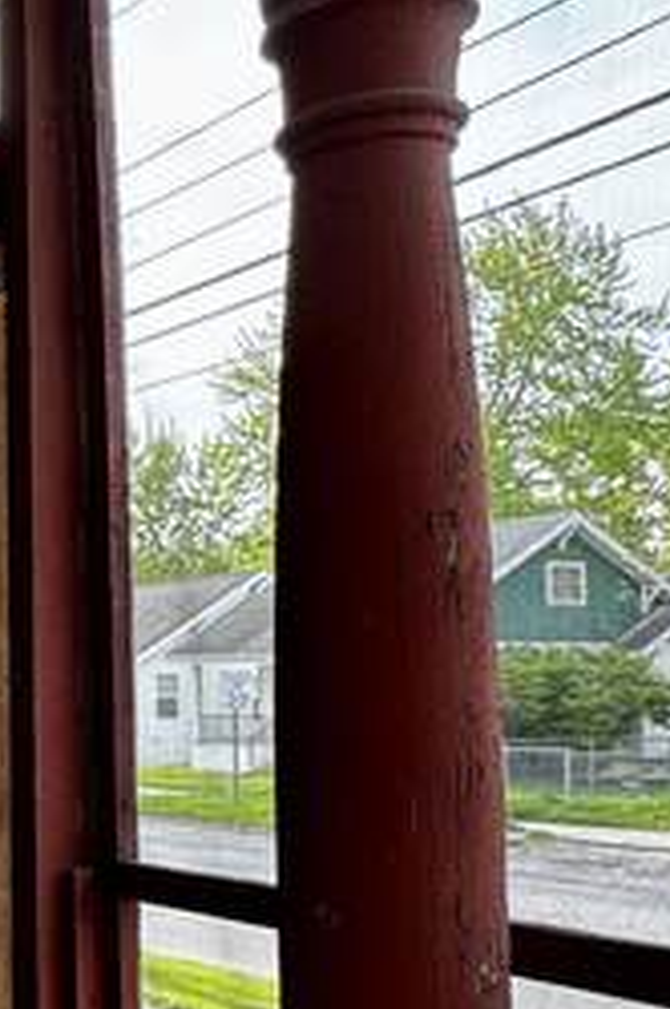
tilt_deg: +2.7
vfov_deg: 35.5
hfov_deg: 19.3
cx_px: -476
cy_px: 638
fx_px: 1568
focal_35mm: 56
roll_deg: +0.3
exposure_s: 1/99
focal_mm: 2.22
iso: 50
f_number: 2.2
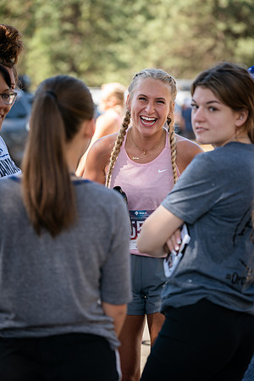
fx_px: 1407
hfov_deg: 10.3
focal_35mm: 133
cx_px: 127
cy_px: 190
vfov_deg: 15.4
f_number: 4
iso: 500
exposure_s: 1/500
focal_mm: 133
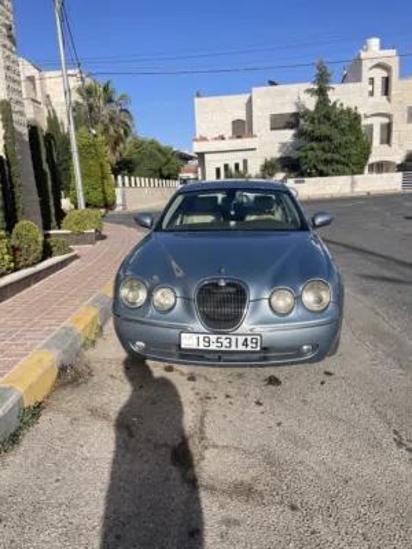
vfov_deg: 69.4
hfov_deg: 54.9
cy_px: 274
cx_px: 206
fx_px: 397
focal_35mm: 25
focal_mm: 5.1
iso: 32
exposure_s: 1/3003
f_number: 1.6
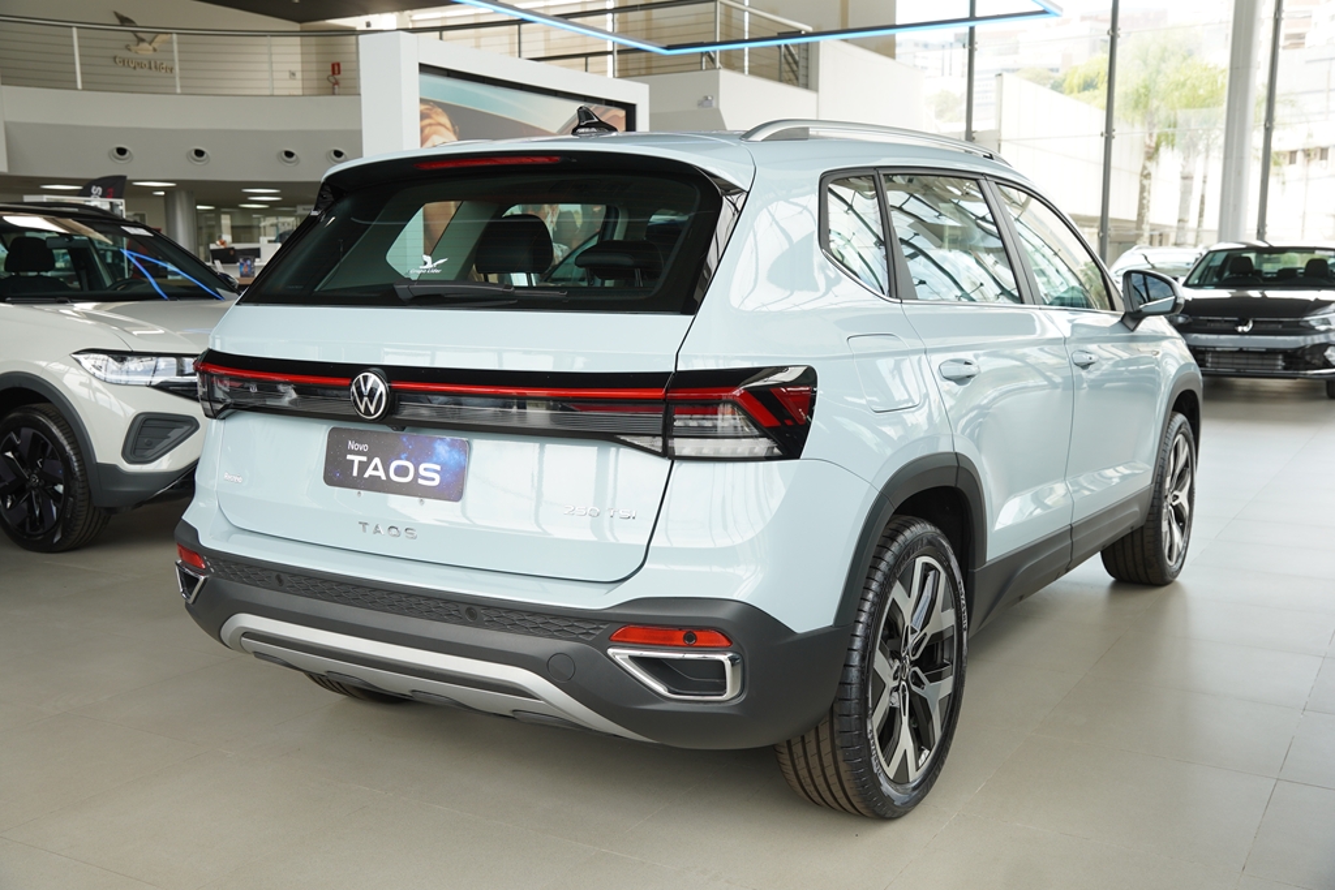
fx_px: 1391
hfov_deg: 51.3
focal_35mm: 38
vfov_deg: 35.5
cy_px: 445
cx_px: 668
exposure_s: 1/100
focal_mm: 25
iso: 160
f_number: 4.5
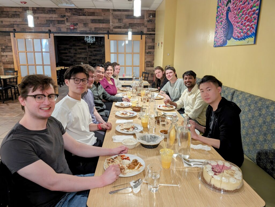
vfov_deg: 56.9
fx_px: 191
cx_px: 138
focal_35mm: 24
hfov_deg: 71.5
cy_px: 104
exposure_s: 1/24
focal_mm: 6.9
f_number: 1.68
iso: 422
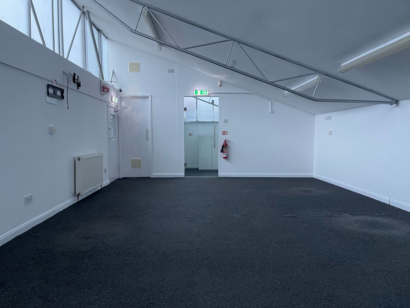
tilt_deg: -4.8
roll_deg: +0.5
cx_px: 205
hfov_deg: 69.4
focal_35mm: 25
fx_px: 296
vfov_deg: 54.9
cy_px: 154
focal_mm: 5.1
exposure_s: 1/60
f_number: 1.6
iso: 320
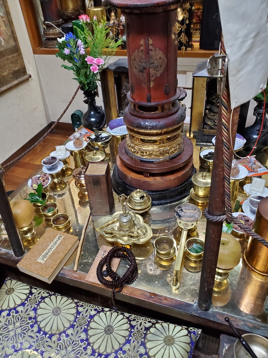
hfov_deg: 53.1
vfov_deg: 67.3
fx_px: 268
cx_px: 134
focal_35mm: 26
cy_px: 179
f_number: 2.4
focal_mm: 4.3
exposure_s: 1/25
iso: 640
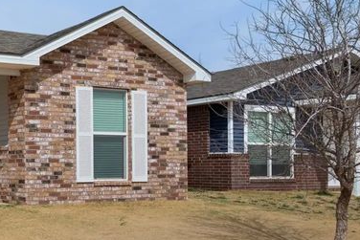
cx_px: -65
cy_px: 80
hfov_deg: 33.4
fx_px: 490
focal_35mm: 49
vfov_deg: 27.4
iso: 100
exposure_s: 1/320
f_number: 11
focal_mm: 18
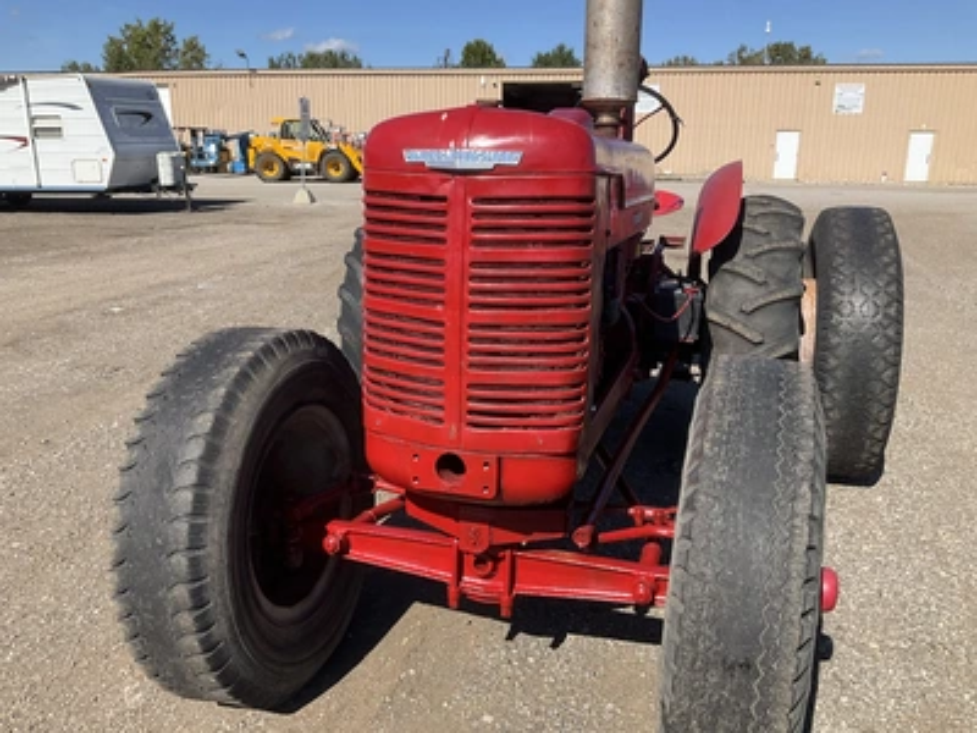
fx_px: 818
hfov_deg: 61.7
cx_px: 488
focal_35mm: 29
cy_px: 366
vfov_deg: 48.2
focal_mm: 3
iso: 25
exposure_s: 1/1490
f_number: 1.8
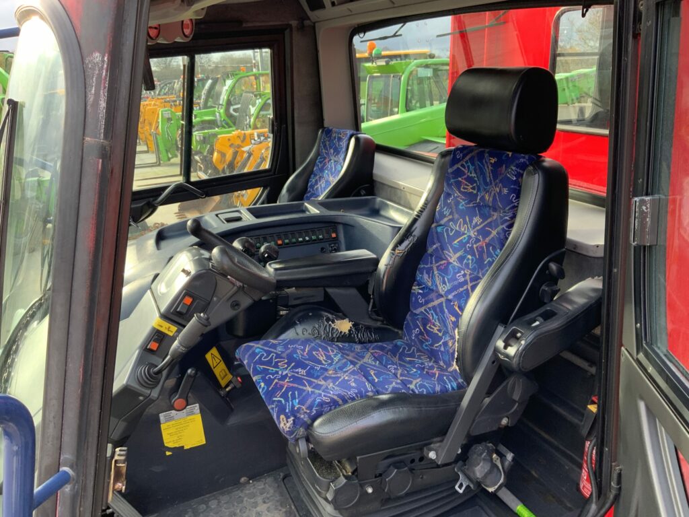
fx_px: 577
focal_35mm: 29
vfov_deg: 48.2
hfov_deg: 61.7
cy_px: 258
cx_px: 344
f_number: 1.8
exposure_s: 1/122
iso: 40
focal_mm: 3
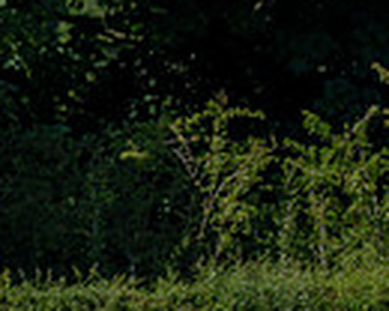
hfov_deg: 1.3
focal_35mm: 1469
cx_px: -438
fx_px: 16912
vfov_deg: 1.1
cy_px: 368
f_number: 4
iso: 125
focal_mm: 200
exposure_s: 1/2000
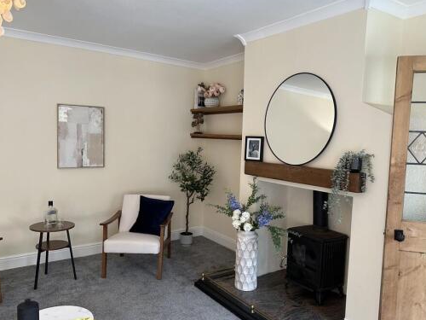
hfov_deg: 63.4
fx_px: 345
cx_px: 221
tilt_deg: -5.5
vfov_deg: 49.7
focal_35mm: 28
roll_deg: -1.9
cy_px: 165
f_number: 1.78
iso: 160
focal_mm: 6.86
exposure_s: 1/50
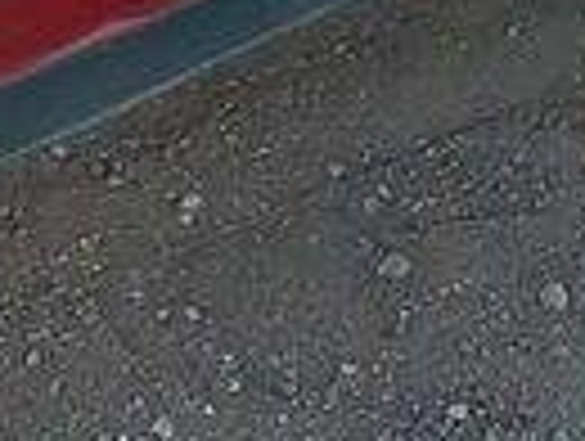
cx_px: 684
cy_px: -162
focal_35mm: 89
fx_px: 1507
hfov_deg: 20.7
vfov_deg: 15.7
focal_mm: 3
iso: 25
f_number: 1.8
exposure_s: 1/419
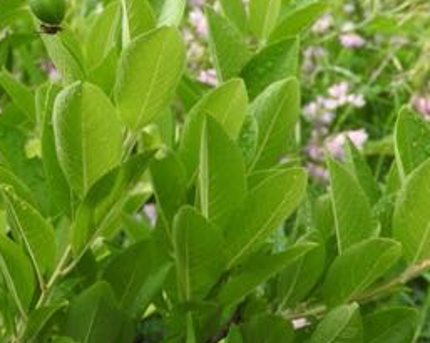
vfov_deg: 13.3
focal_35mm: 114
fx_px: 1449
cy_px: 17
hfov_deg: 16.3
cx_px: -59
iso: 100
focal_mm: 9
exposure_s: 1/200
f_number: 4
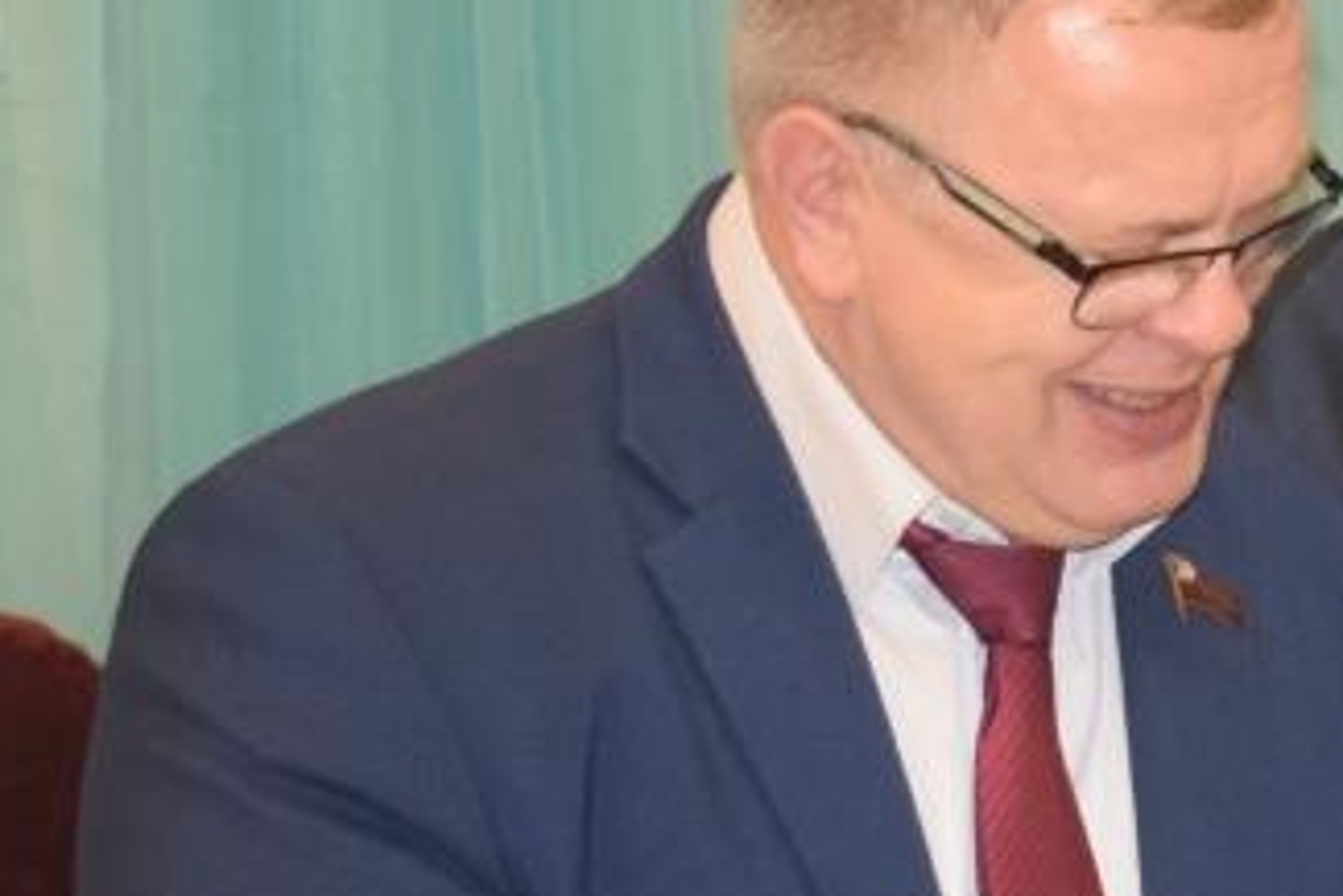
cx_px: 1868
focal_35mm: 166
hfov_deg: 12.0
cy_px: 915
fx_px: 6179
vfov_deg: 8.3
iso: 2000
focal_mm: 35
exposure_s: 1/60
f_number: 4.5
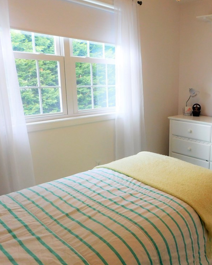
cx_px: 174
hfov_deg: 44.5
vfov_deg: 57.2
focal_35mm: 31
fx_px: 243
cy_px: 130
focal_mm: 4
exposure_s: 1/30
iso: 125
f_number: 3
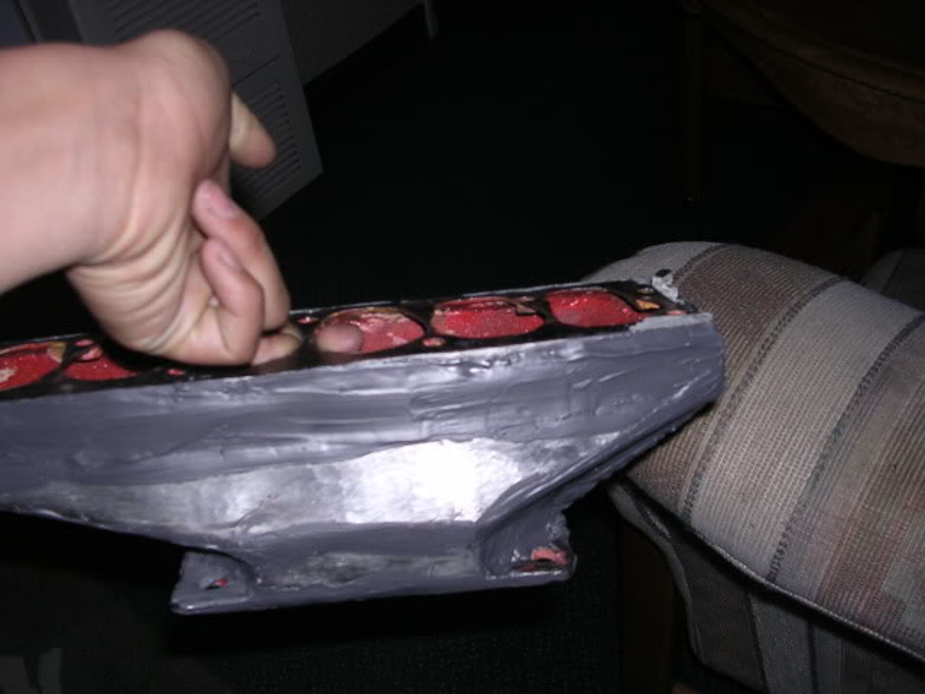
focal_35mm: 38
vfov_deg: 37.7
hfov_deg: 49.0
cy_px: 347
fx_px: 1015
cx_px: 462
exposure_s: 1/60.1
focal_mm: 5.8
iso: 100
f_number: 2.8
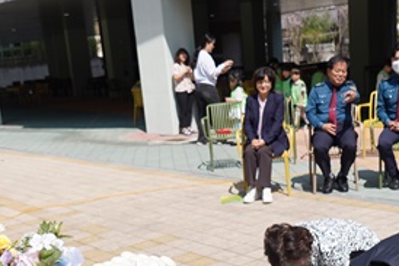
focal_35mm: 62
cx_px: 221
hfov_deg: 32.3
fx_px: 687
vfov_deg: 20.6
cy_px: 313
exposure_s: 1/1600
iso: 100
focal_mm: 17
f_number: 2.8
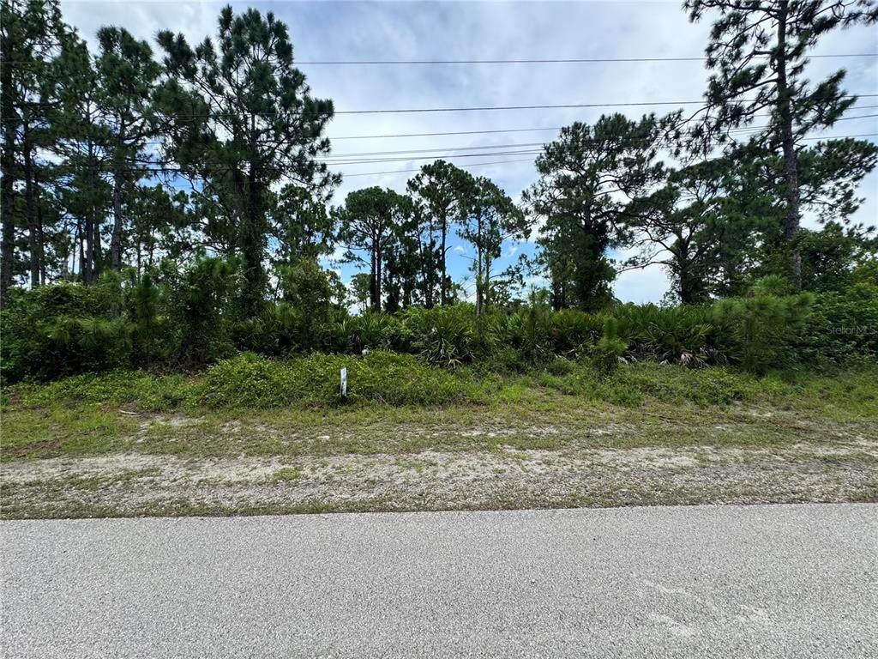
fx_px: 355
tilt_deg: +0.7
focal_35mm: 14
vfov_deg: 85.7
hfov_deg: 102.1
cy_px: 330
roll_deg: +0.0
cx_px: 439
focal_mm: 2.22
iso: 50
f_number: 2.2
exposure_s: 1/787
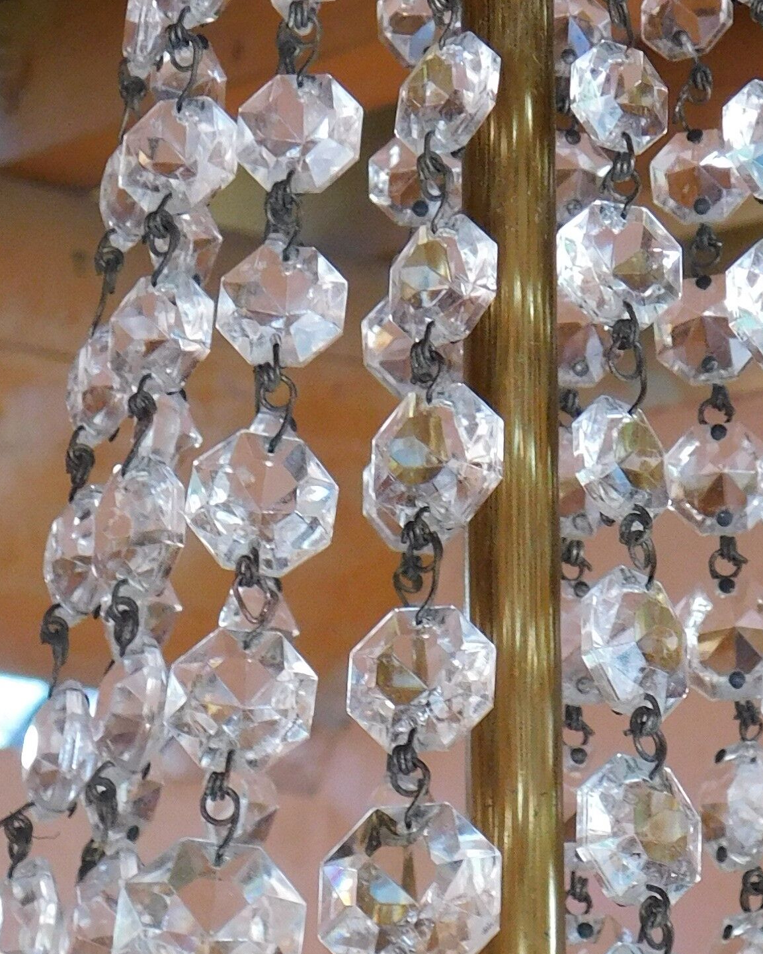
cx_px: 507
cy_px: 688
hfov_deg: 9.7
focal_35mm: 159
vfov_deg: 12.1
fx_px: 4489
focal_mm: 9
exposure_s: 1/30
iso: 200
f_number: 3.8
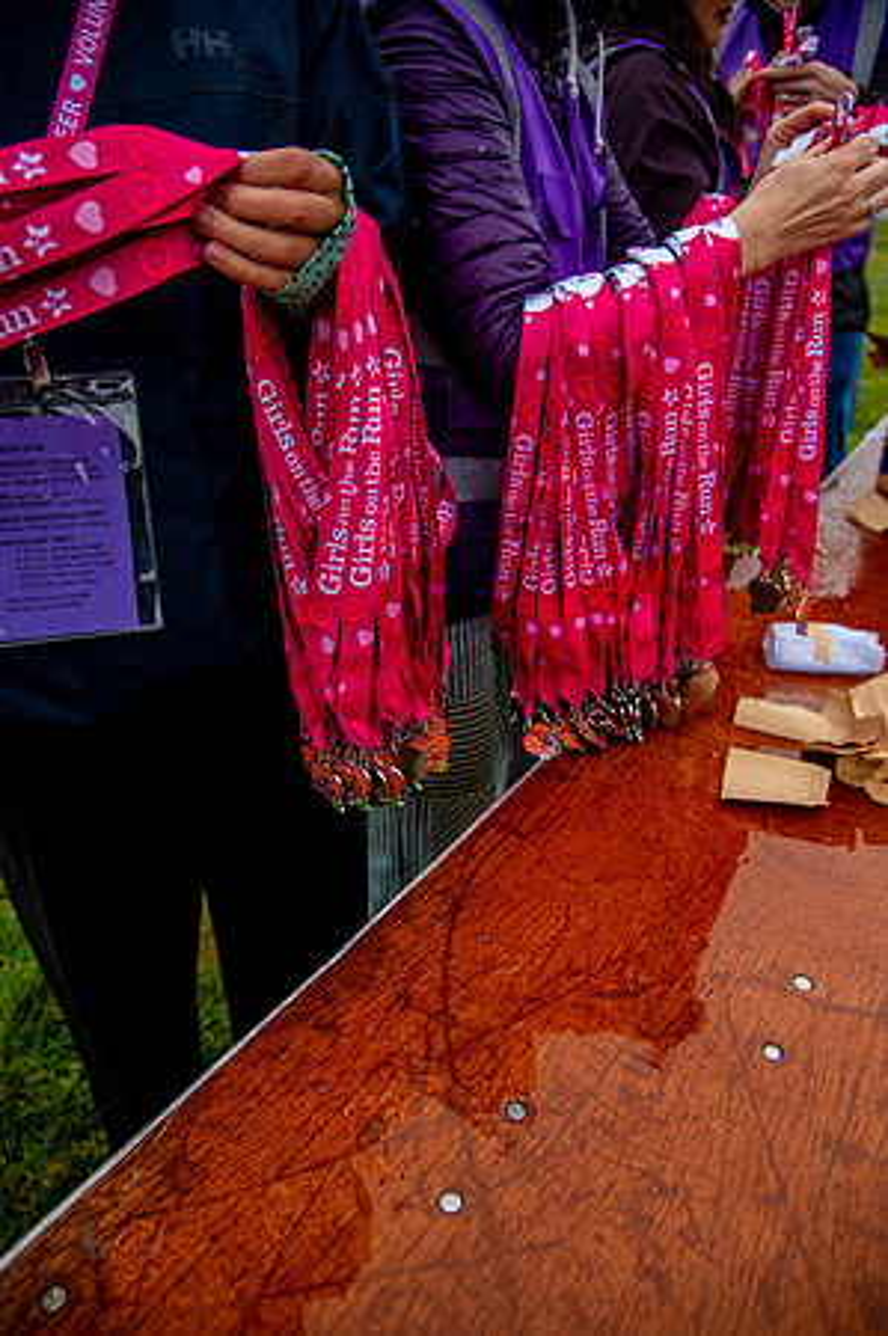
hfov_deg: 53.0
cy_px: 668
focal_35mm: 24
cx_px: 444
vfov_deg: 73.8
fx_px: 890
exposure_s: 1/2500
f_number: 4
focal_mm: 24
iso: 1600
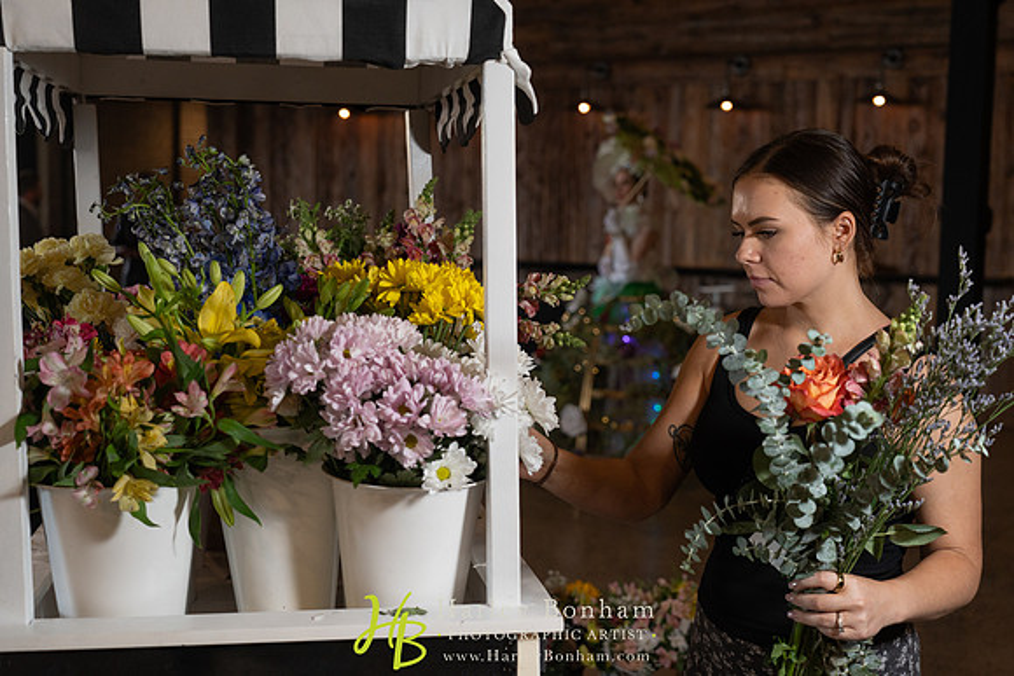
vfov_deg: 26.5
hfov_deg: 38.9
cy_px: 338
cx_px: 507
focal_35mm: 51
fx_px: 1437
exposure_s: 1/125
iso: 1250
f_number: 4
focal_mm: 51
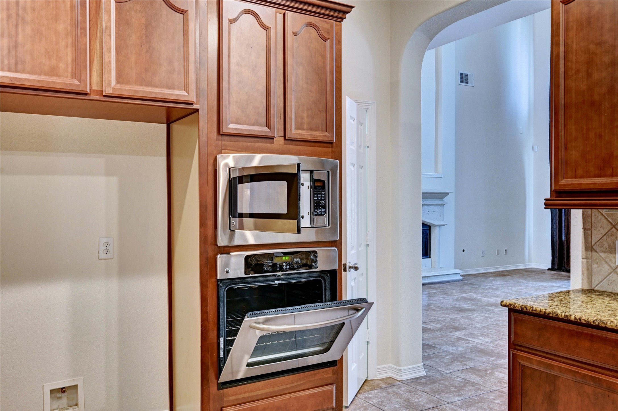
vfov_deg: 44.9
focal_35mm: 29
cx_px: 309
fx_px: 497
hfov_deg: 63.7
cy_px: 206
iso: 400
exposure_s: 1/2.5
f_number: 8
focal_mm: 29
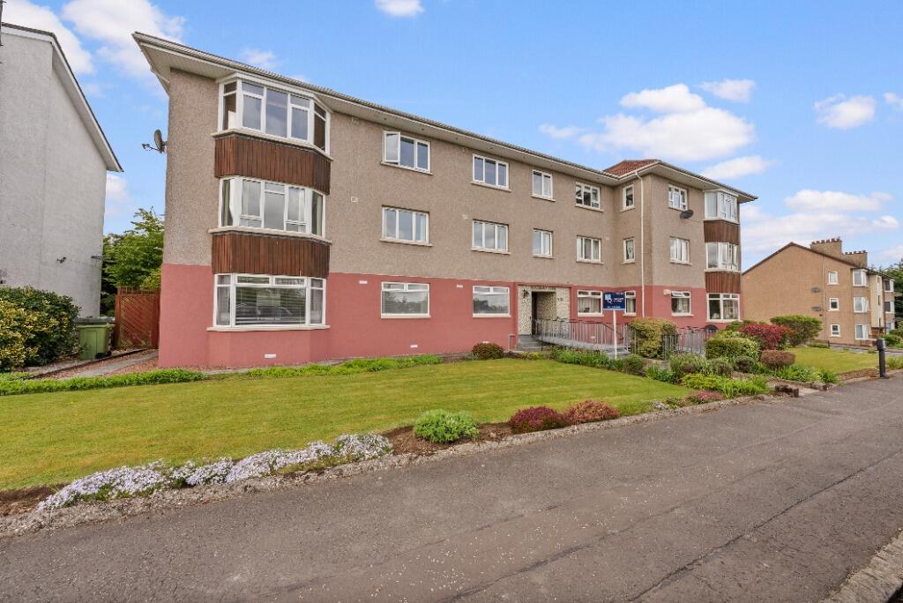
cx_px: 452
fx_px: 301
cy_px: 302
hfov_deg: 112.6
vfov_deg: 90.1
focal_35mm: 12
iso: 800
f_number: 8
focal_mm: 12
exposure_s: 1/320
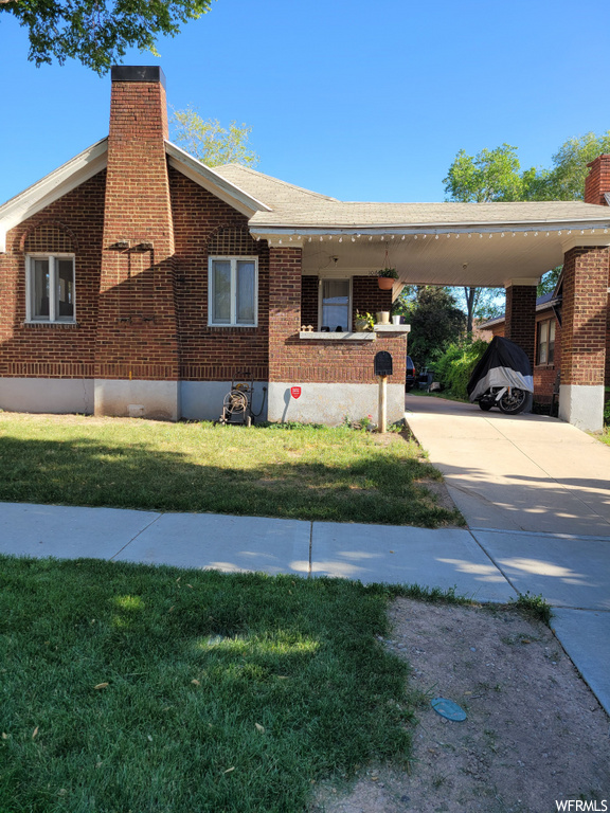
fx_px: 611
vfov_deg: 67.3
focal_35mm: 26
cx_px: 305
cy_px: 406
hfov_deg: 53.1
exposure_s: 1/609
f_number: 1.8
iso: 40
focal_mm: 5.4
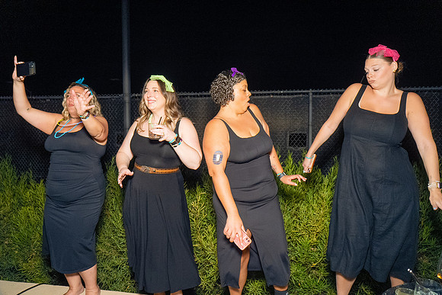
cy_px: 148
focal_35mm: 24
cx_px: 221
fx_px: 295
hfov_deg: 73.7
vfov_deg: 53.2
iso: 3200
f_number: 4
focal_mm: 24
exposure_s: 1/80
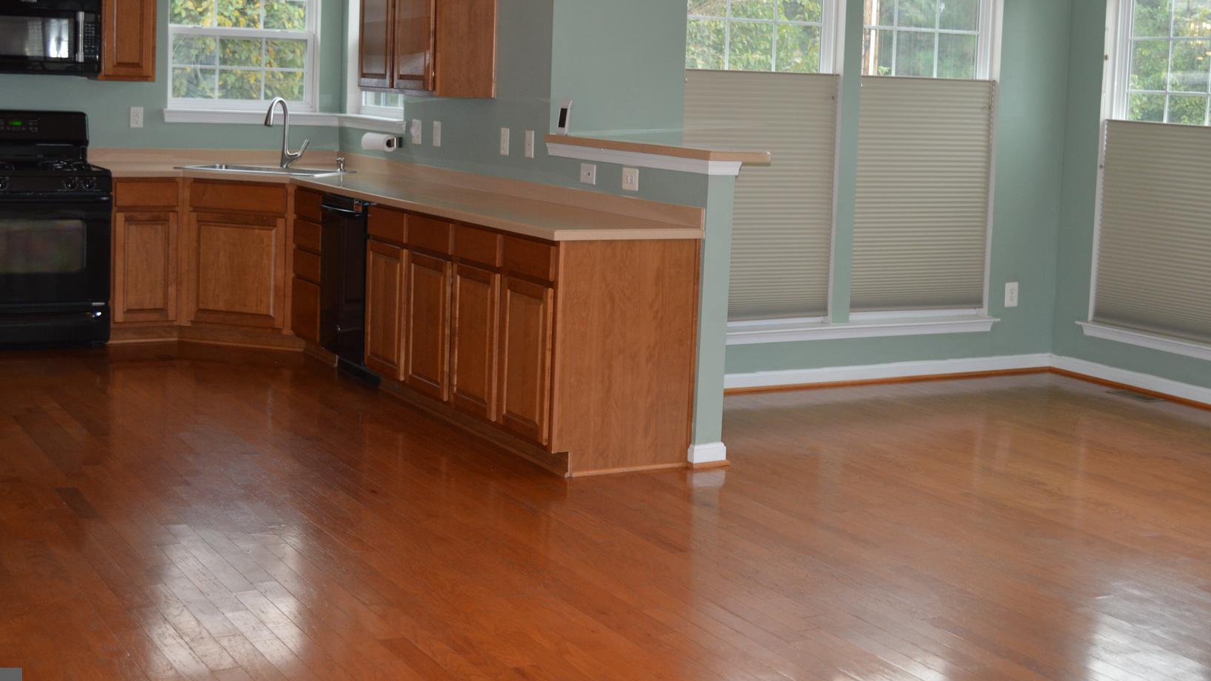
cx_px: 615
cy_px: 218
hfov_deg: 40.6
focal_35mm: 51
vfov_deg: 23.4
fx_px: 1638
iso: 400
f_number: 4.2
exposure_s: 1/60
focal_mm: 26
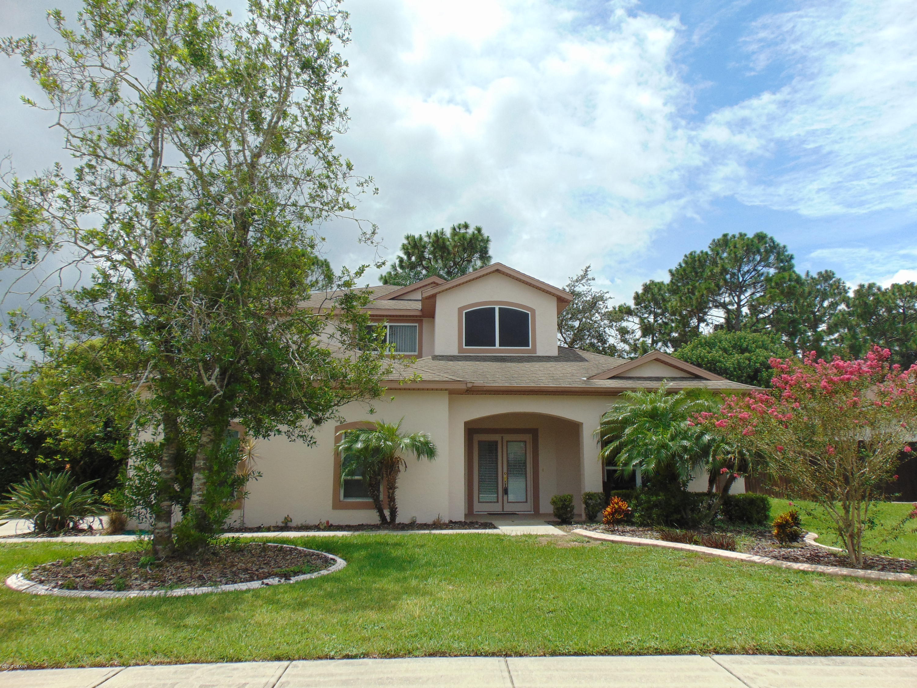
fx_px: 662
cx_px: 458
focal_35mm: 25
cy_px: 344
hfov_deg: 69.4
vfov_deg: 54.9
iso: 80
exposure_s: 1/320
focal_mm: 4.5
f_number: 7.7
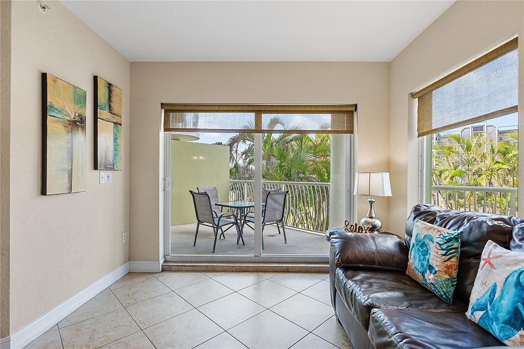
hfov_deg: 93.3
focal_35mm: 17
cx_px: 262
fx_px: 247
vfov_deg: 70.5
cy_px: 174
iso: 1600
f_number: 4
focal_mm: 17
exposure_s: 1/200
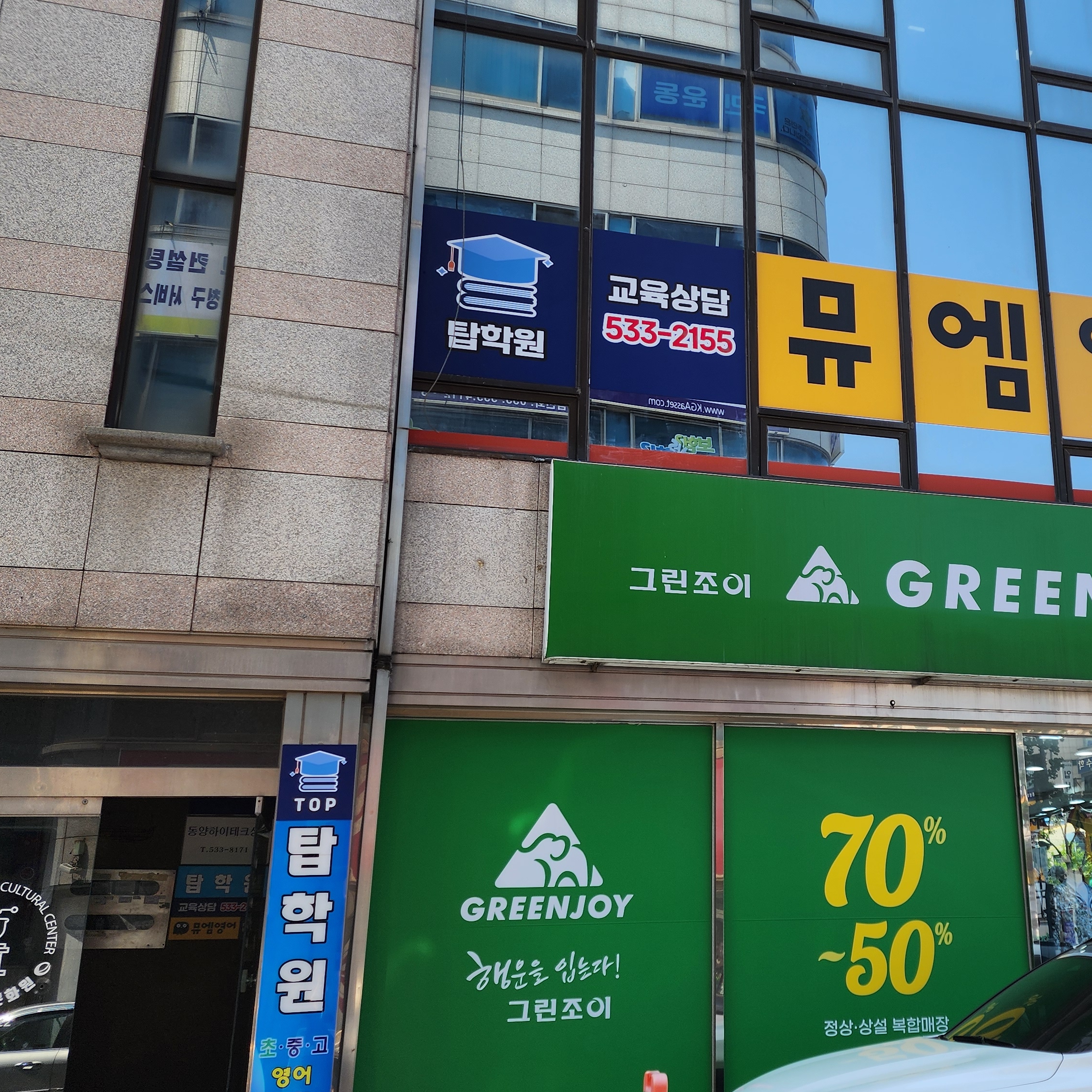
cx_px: 791
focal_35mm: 36
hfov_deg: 44.8
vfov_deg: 46.0
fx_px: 1285
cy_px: 539
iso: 12
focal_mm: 6.4
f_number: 1.8
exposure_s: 1/532
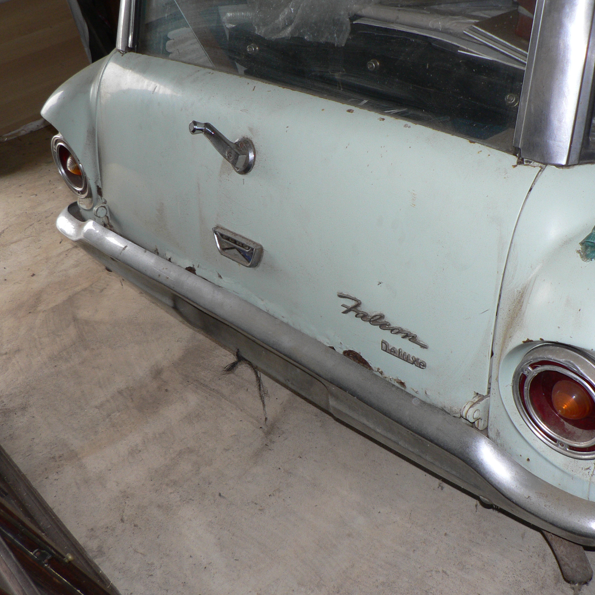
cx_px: 319
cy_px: 300
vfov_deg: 39.2
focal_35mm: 43
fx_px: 836
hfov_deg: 39.1
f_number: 2.8
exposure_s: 1/60
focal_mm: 6
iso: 80
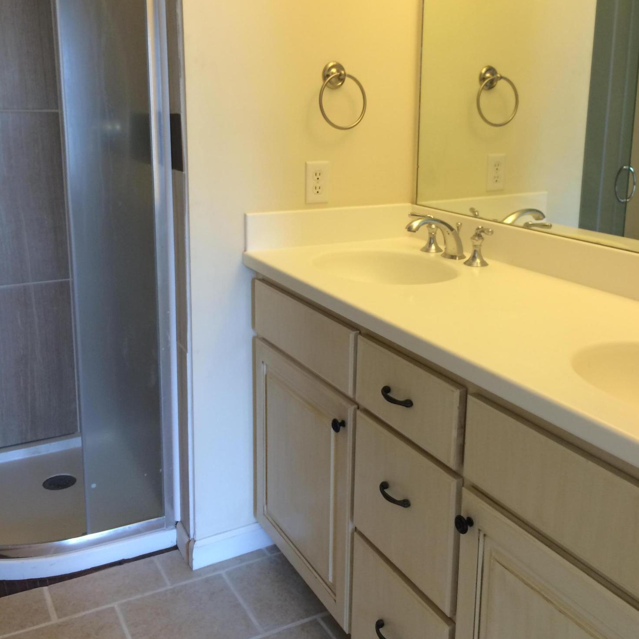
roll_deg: +0.5
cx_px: 326
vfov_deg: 47.0
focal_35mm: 35
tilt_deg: -14.8
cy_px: 264
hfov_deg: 47.2
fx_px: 731
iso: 64
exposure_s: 1/30
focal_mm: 4.15
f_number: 2.2
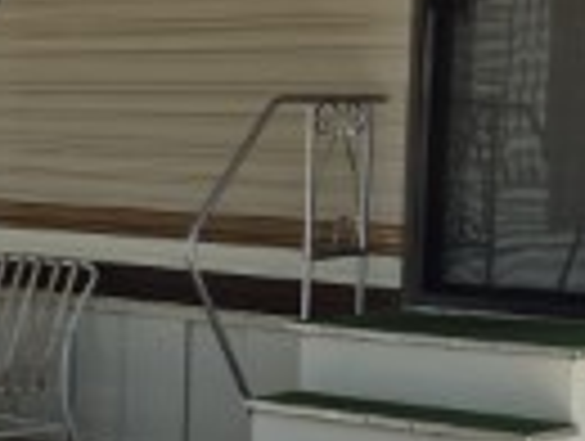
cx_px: -135
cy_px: 243
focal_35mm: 113
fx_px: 1913
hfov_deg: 16.6
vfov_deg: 13.1
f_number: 1.8
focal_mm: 5.4
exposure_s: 1/4072
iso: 80
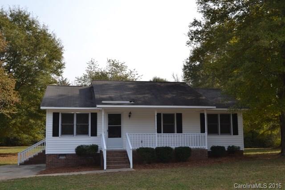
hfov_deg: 46.4
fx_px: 333
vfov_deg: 31.9
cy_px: 95
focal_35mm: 42
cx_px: 142
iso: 100
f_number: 7.1
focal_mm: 28
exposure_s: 1/200
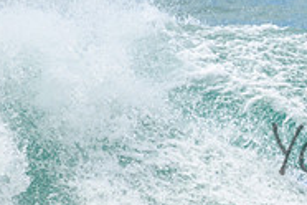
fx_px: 21241
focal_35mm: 2491
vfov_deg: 0.6
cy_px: 135
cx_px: 442
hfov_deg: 0.8
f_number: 11
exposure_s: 1/2000
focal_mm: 800
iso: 1100
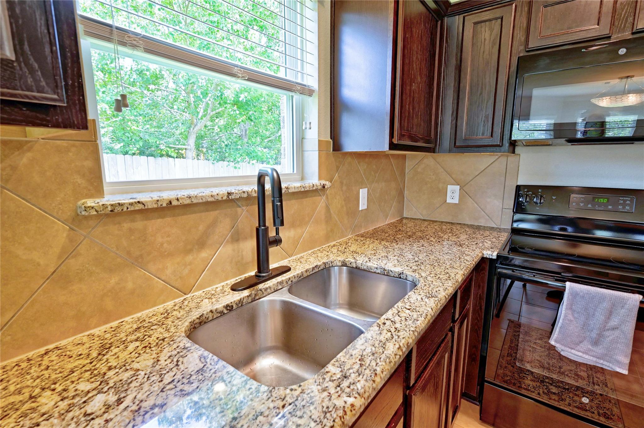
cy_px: 214
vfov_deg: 68.8
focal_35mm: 18
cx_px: 322
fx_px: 313
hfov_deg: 91.7
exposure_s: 1/8
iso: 400
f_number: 8
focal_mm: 17.5
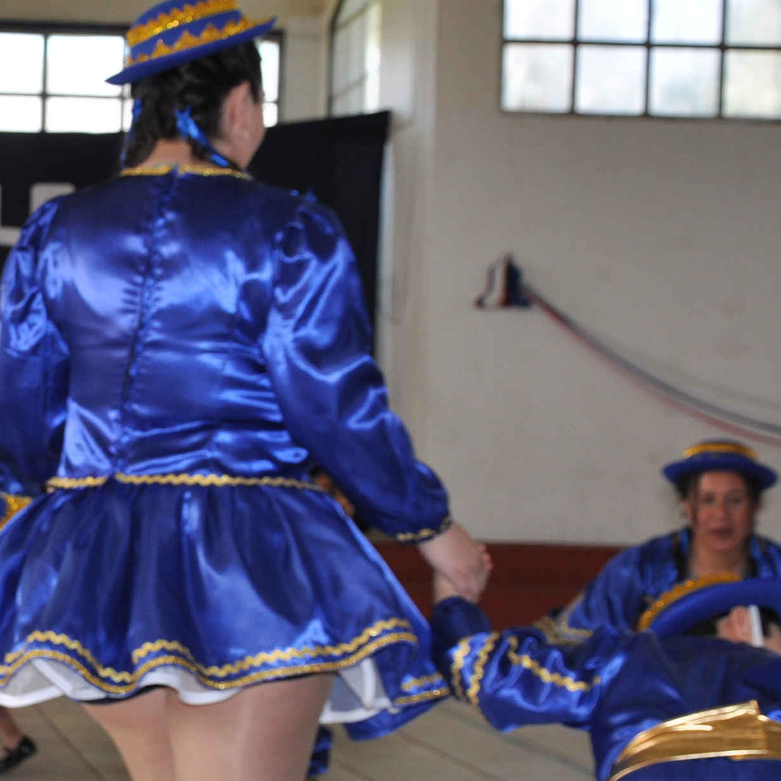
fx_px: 2221
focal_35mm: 87
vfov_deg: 19.9
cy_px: 442
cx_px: -78
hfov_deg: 19.1
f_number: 4.5
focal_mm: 26
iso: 400
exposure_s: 1/125
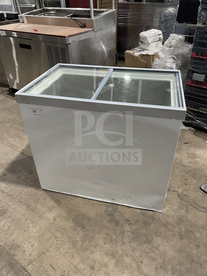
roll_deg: +1.7
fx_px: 207
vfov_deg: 67.3
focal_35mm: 26
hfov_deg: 53.1
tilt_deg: -33.3
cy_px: 138
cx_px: 104
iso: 200
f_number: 1.6
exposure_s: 1/60
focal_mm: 4.2
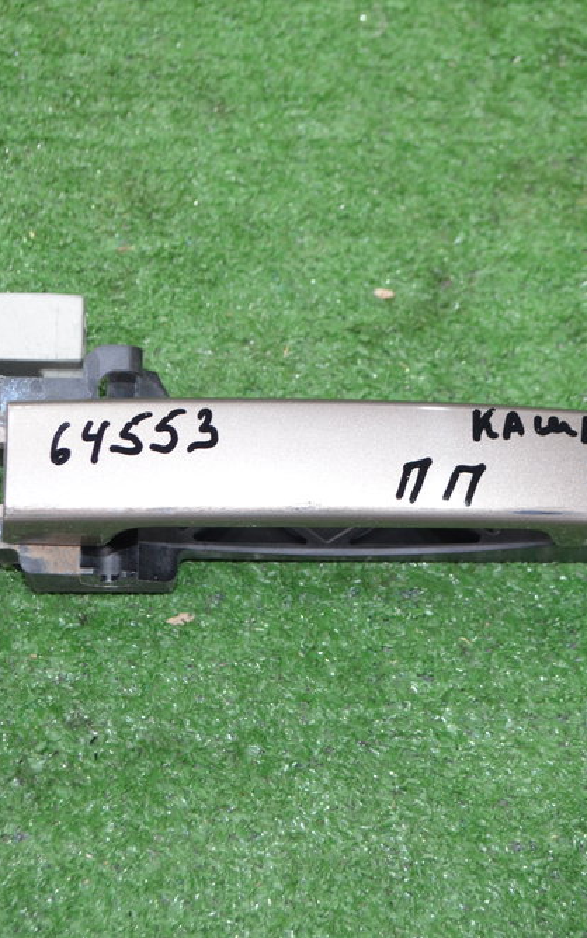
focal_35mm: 68
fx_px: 1733
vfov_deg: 30.3
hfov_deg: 19.2
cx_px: 329
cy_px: 465
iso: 1250
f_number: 4.5
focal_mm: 29
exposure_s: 1/60
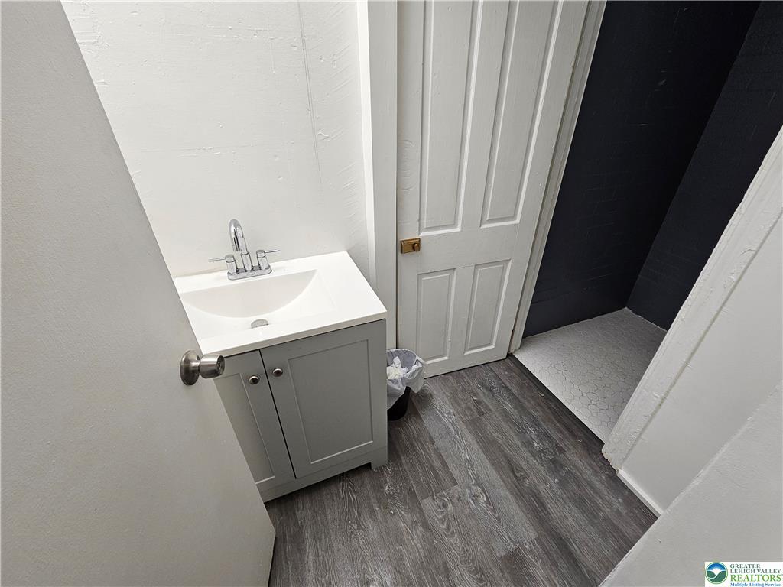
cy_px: 294
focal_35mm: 13
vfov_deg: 89.9
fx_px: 294
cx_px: 392
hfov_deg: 106.2
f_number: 2.2
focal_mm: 2.2
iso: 64
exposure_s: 1/60
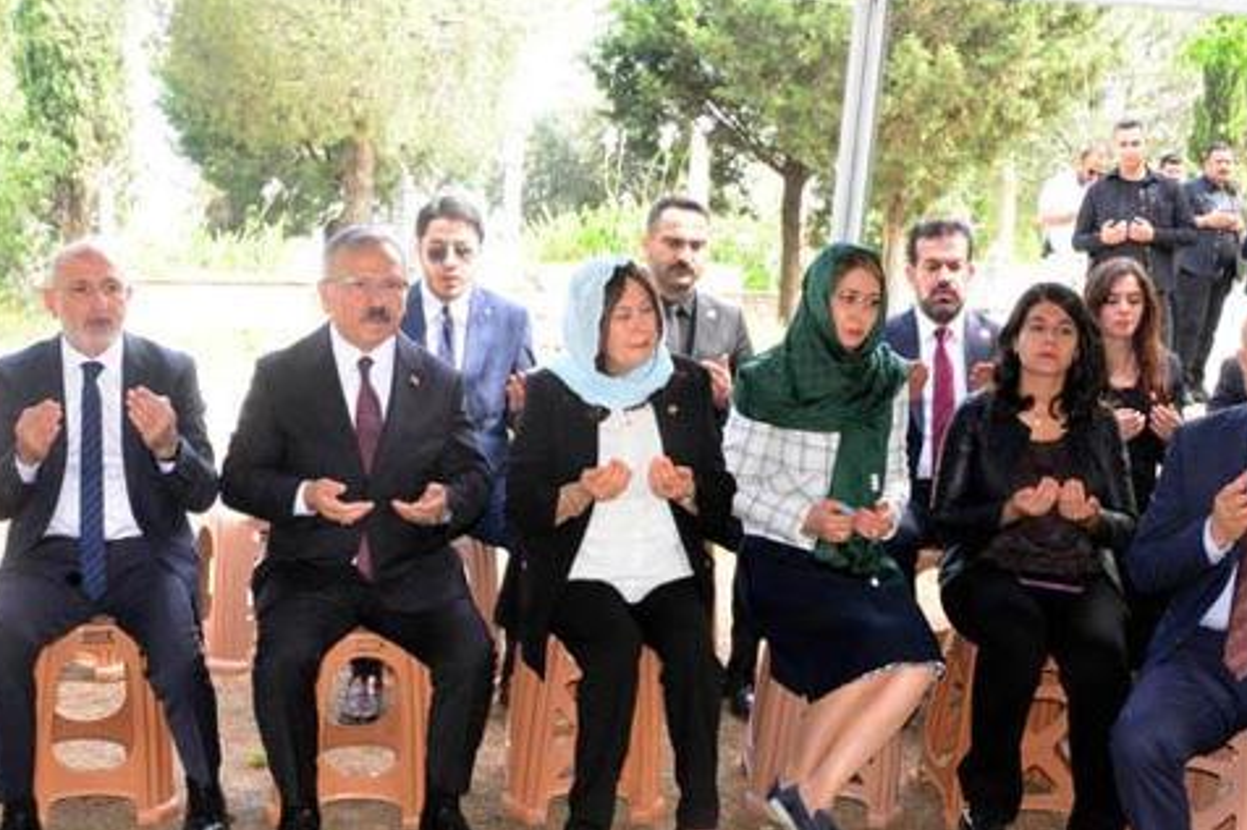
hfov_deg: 36.3
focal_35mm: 55
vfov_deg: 24.5
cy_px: 517
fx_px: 1904
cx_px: 613
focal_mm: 34
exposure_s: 1/200
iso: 5000
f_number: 13
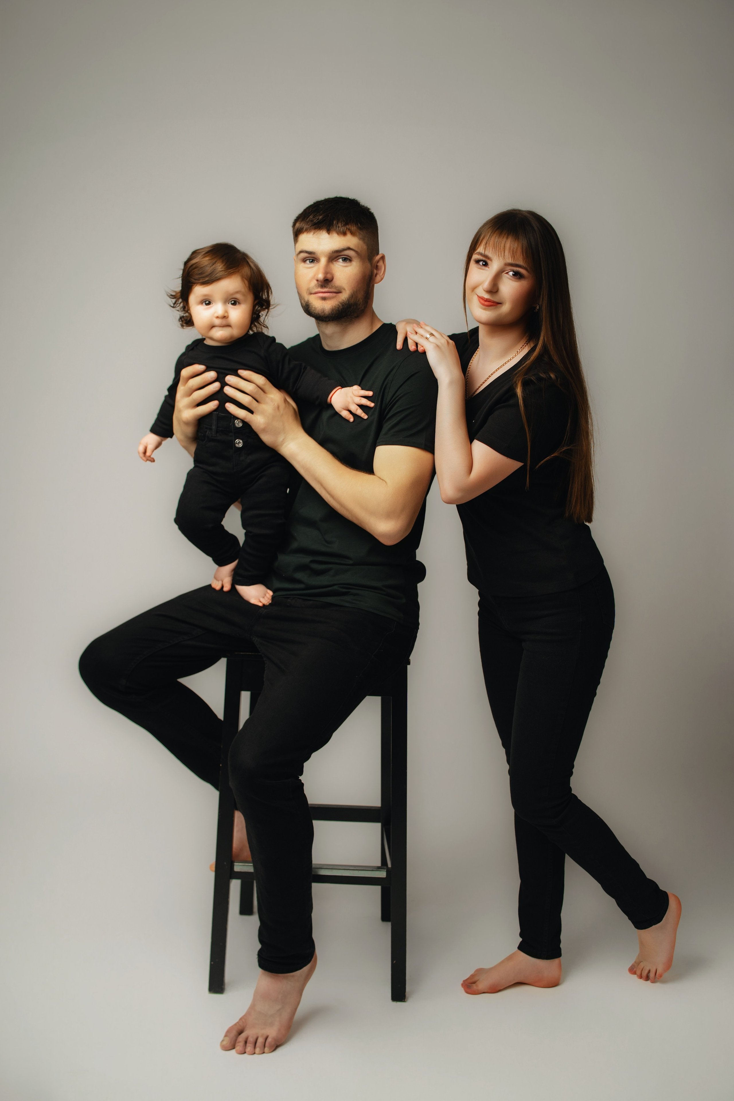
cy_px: 550
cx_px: 367
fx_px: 1284
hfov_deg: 31.9
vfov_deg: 46.4
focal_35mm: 42
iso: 100
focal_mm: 42
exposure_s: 1/125
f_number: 4
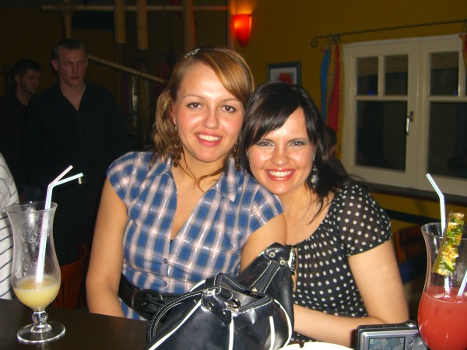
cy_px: 175
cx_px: 234
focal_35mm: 38
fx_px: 513
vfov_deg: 37.7
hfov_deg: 49.0
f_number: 2.8
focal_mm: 7.9
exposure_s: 1/60
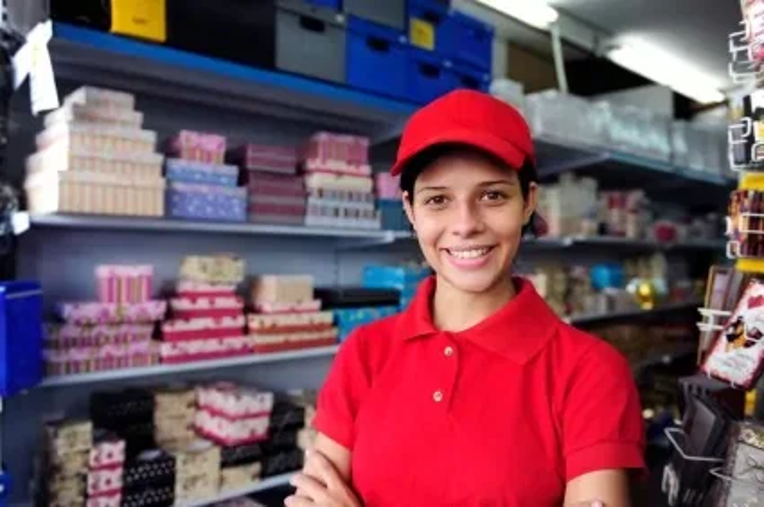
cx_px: 382
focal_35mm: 31
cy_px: 254
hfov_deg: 60.4
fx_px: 657
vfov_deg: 42.2
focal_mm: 31
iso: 200
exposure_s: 1/125
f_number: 3.2
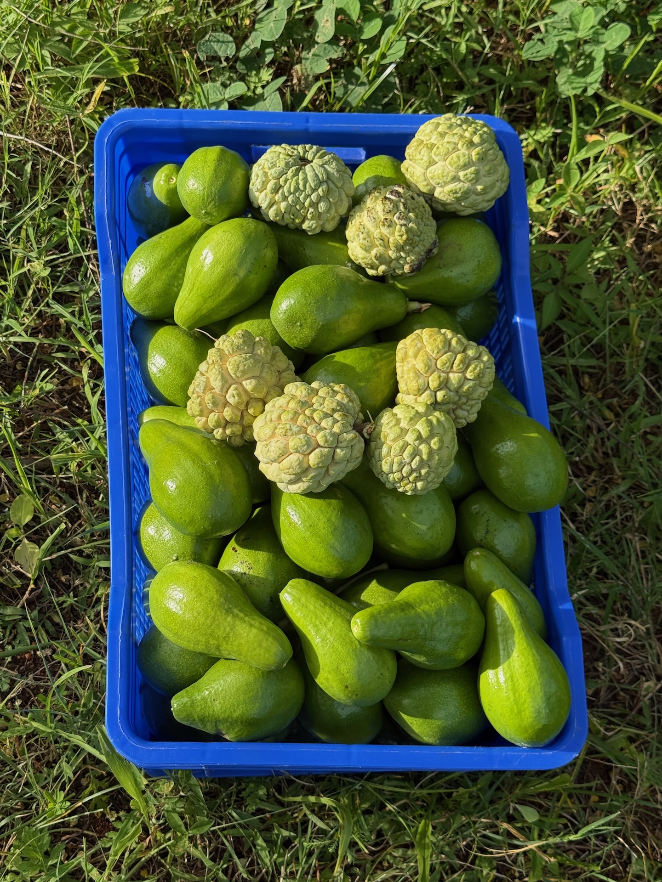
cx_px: 331
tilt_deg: -72.2
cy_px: 441
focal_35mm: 48
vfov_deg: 39.7
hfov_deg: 30.3
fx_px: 1224
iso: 64
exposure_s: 1/1330
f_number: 1.78
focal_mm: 6.76
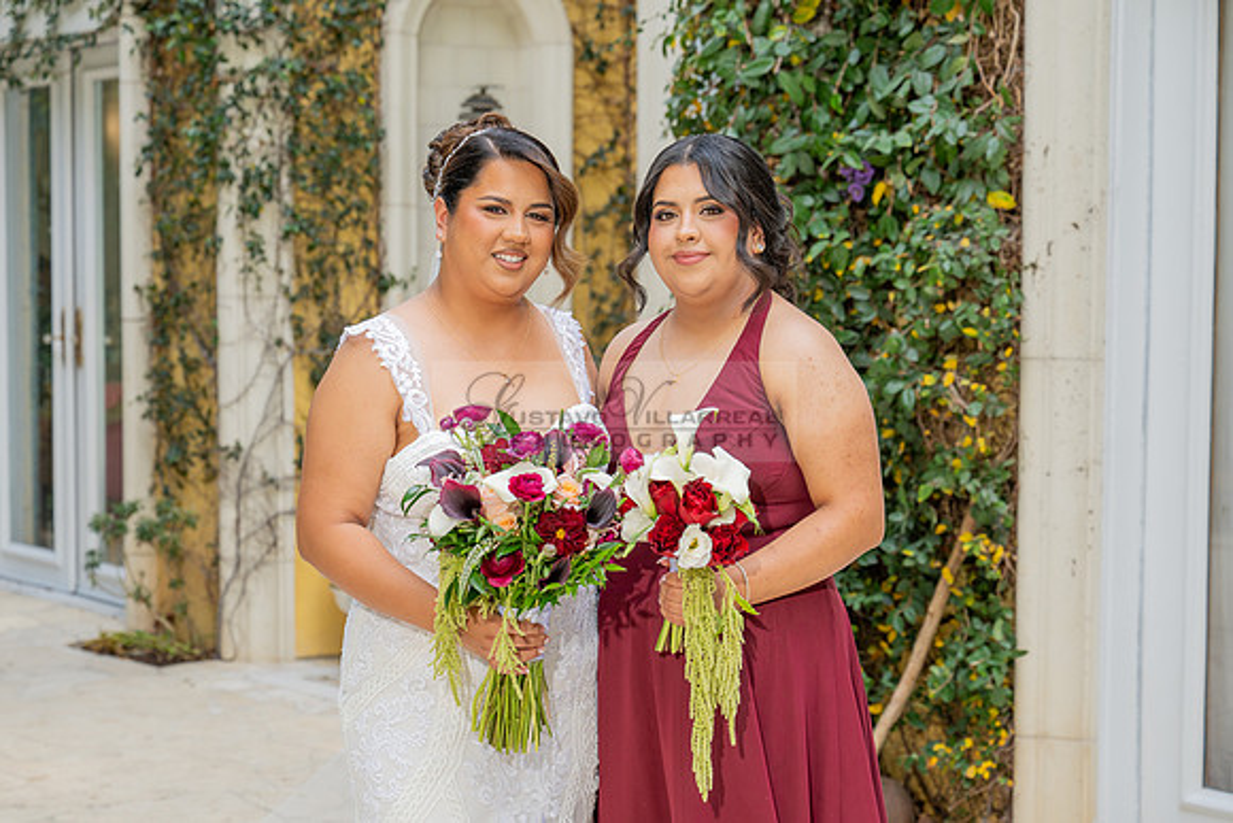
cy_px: 452
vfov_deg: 17.7
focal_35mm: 77
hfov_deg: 26.3
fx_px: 2635
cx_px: 556
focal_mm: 70
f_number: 4.5
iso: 200
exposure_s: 1/200
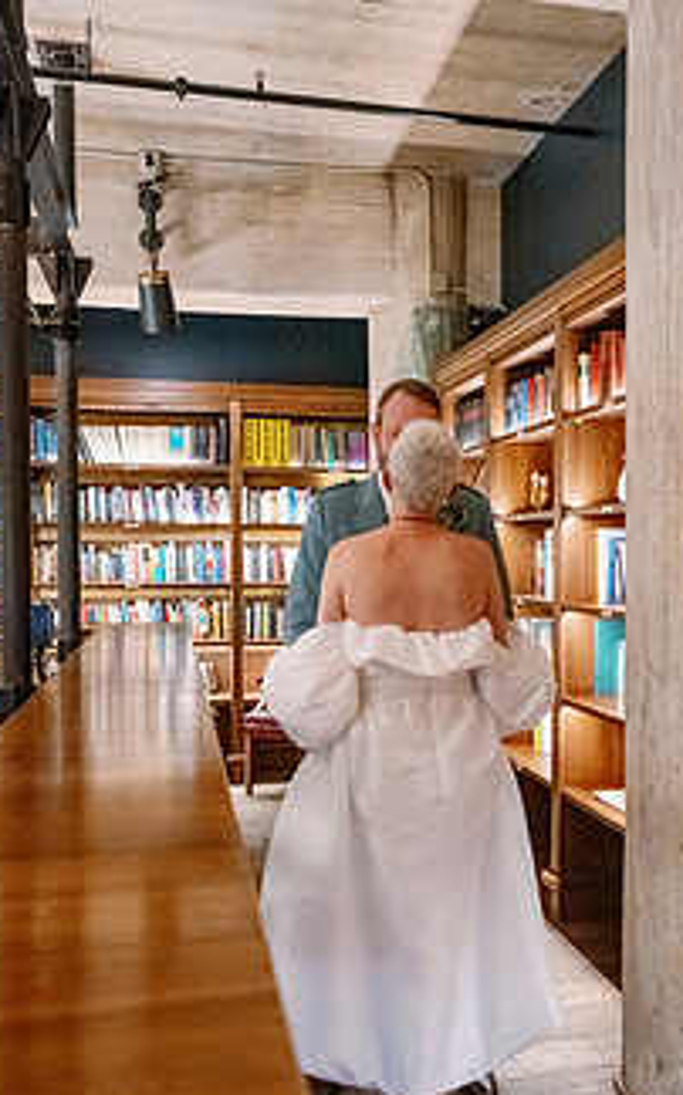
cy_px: 598
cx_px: 429
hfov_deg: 37.0
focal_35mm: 34
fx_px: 1014
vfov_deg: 56.6
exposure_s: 1/400
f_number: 2.8
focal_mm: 24
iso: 9000
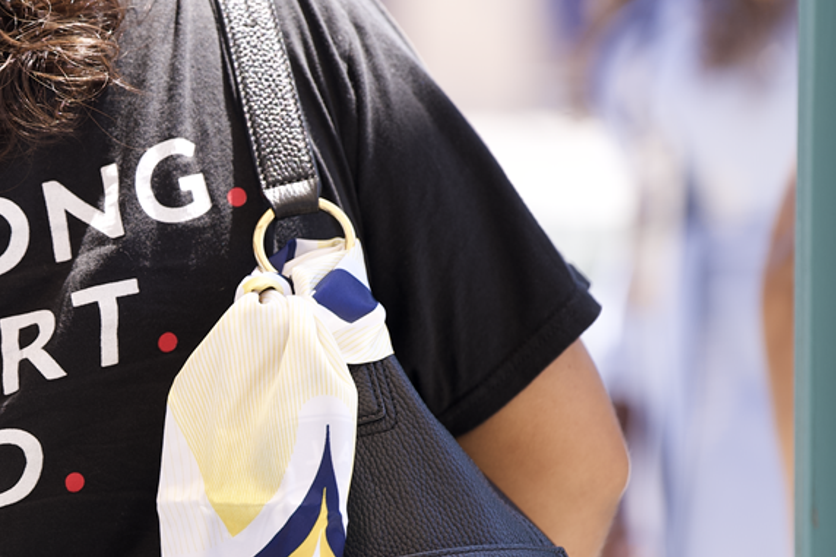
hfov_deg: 5.7
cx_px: -37
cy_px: 379
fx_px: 8334
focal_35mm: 359
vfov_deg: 3.8
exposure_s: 1/200
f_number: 4
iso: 125
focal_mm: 171
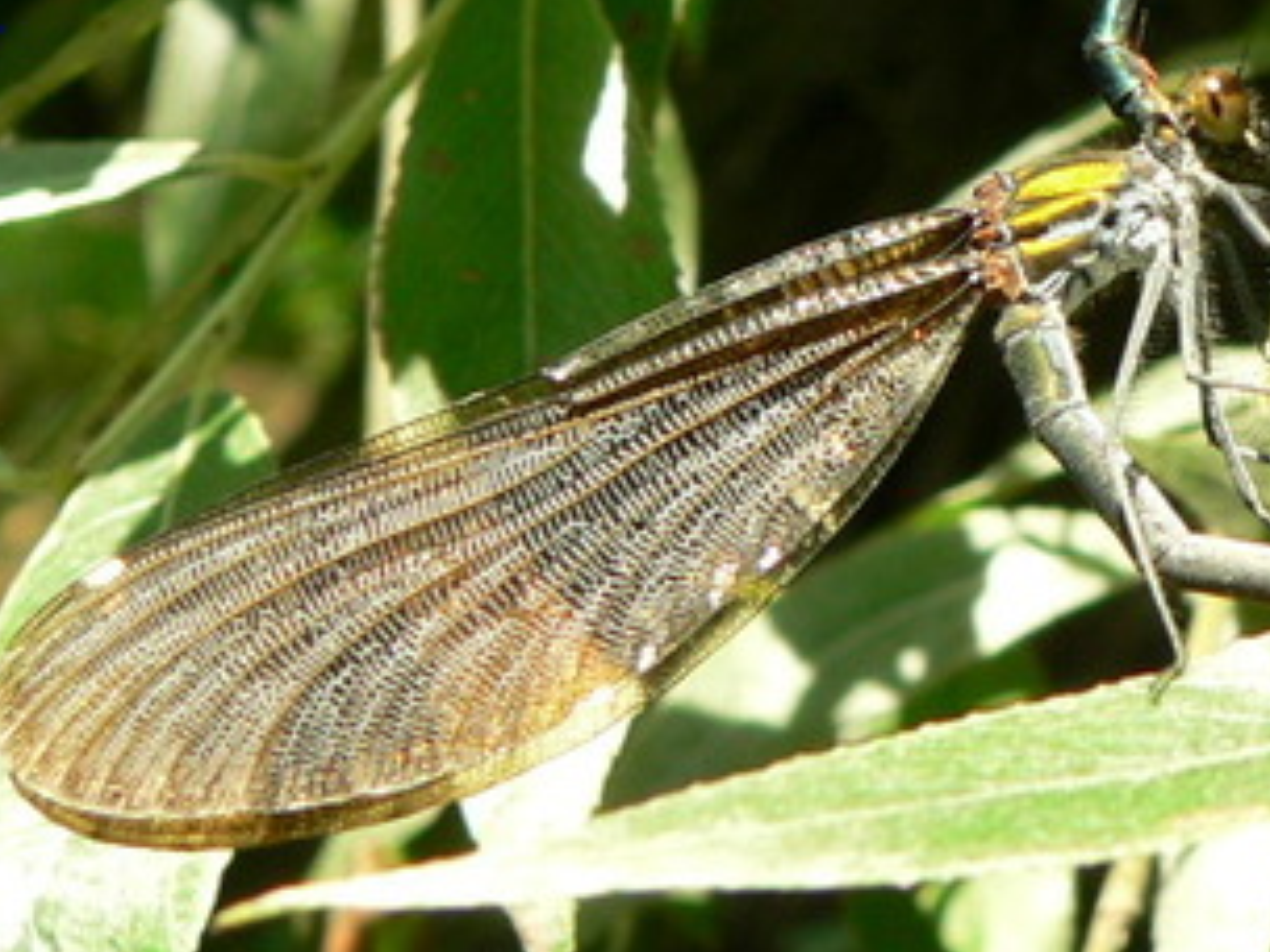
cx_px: 1494
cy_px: 21
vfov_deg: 14.4
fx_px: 3706
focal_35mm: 101
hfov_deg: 18.5
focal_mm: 6
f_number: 4
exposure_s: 1/125
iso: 80
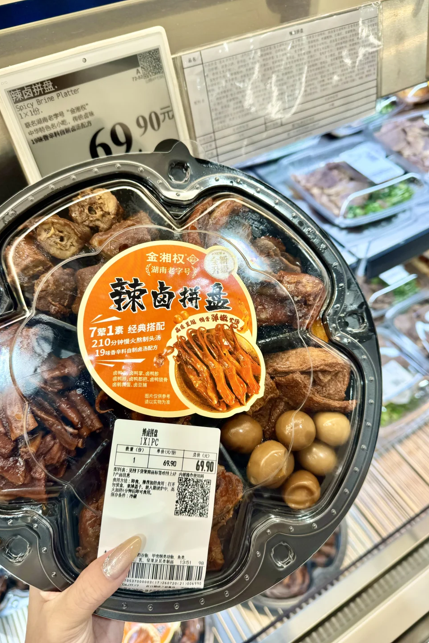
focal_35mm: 25
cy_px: 322
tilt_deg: -50.8
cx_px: 205
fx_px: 447
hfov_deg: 51.3
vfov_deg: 71.5
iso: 64
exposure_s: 1/121
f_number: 1.78
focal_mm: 6.76
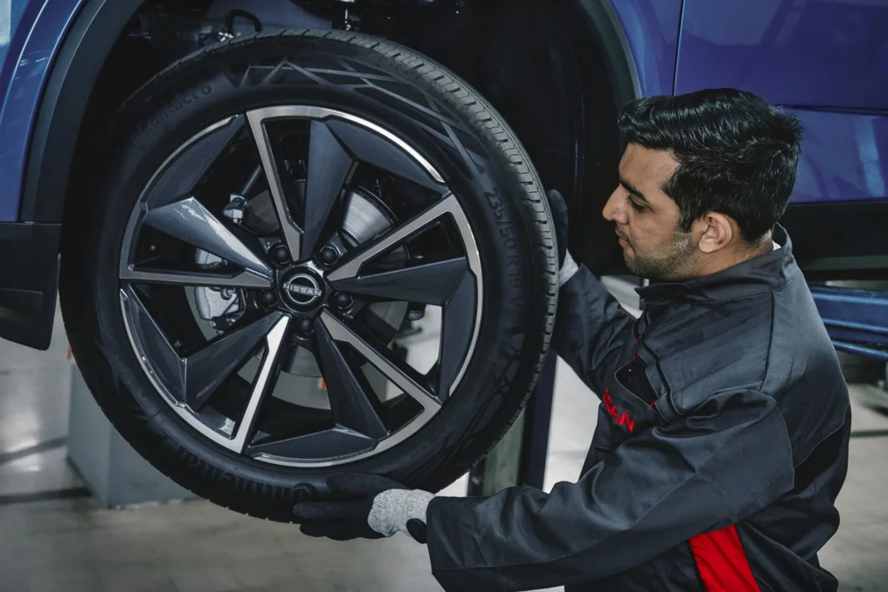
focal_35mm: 51
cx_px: 444
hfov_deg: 38.9
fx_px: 1258
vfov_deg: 26.5
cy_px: 296
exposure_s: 1/100
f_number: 5.6
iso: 800
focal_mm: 51
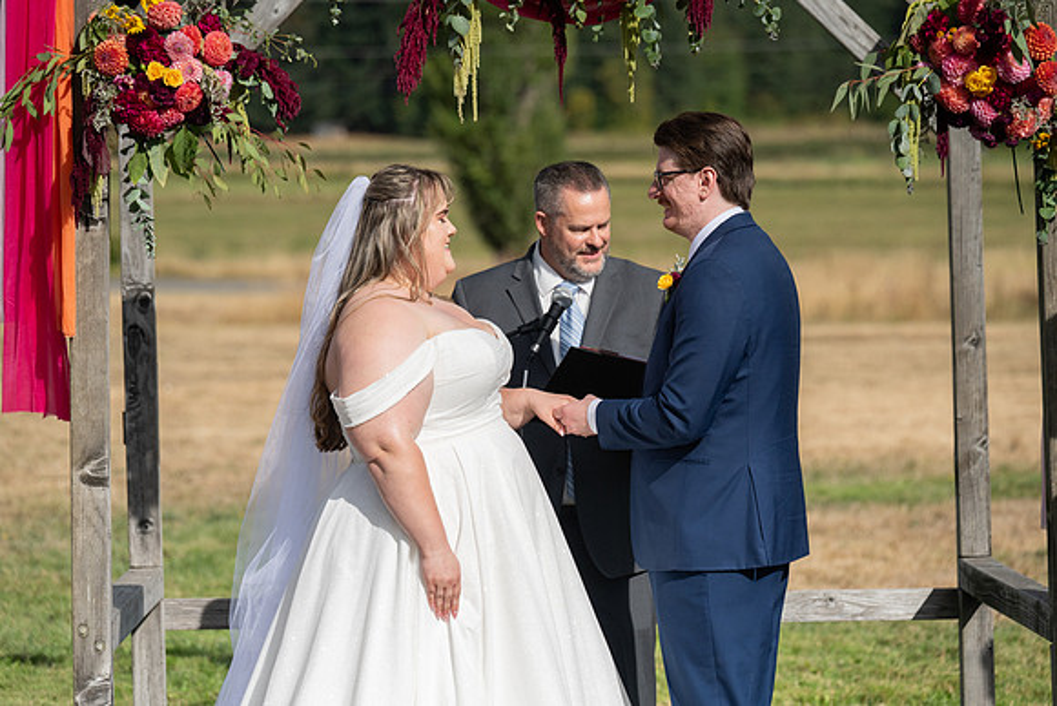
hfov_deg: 13.7
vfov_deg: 9.2
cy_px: 353
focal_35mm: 150
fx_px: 4405
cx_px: 528
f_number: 4.5
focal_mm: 150
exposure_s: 1/8000
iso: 400
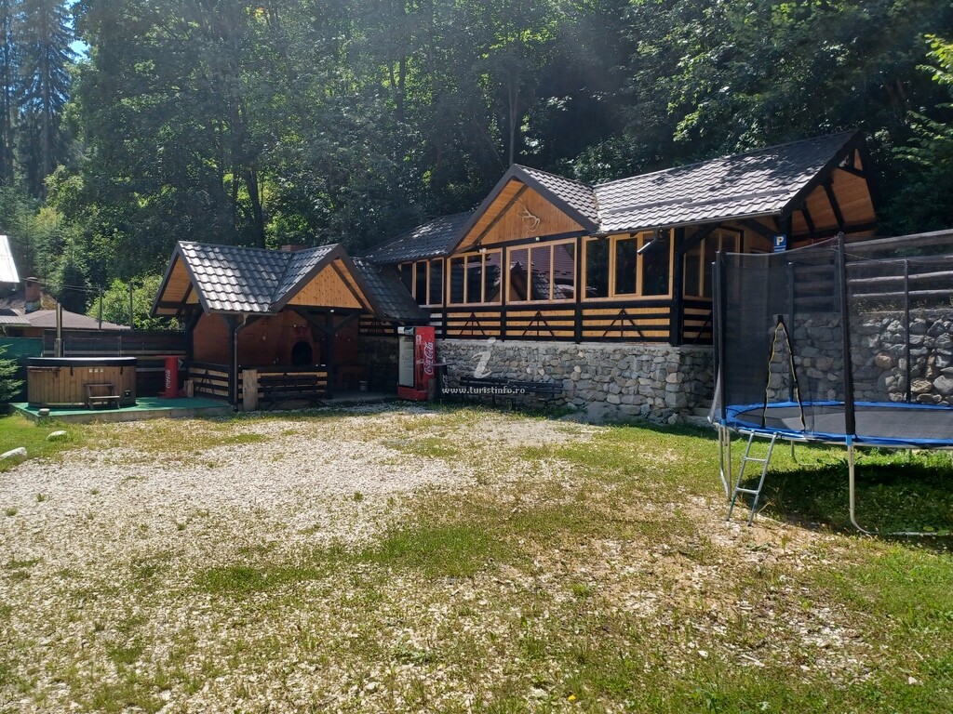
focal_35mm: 25
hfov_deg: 69.4
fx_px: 688
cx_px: 476
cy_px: 357
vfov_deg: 54.9
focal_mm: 4.6
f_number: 1.8
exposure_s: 1/311
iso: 32
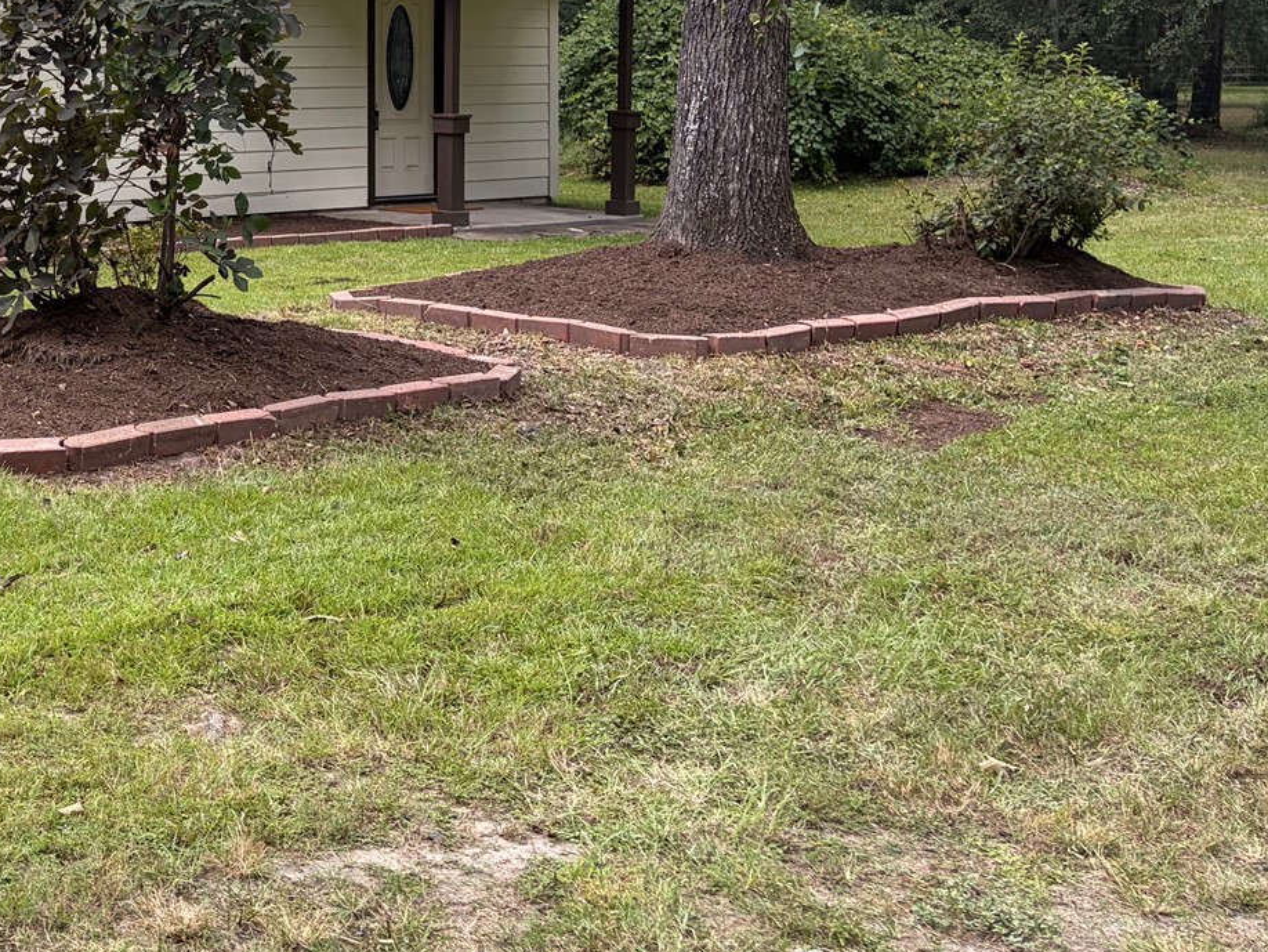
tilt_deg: +1.1
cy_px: 41
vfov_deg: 24.3
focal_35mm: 58
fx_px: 2125
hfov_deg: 30.6
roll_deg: +0.3
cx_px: -35
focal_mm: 5.96
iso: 64
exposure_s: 1/1016
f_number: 1.6
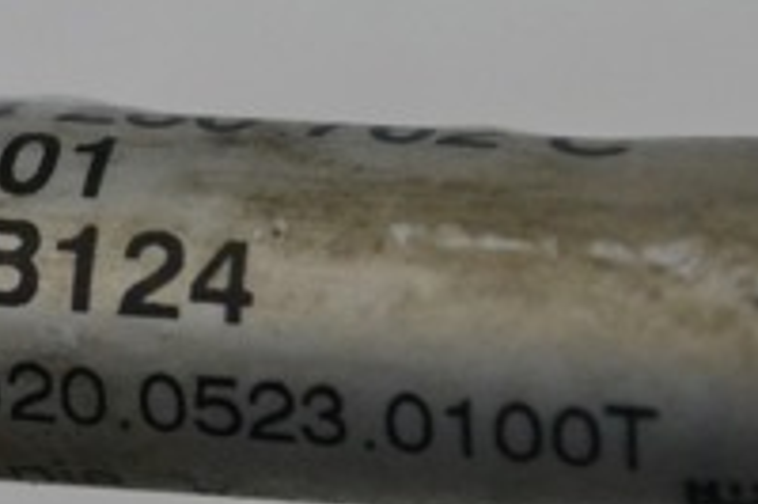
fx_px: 5567
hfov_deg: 7.7
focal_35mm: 265
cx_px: -49
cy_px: 212
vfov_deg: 5.2
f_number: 5.6
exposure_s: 1/500
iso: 2000
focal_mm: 55
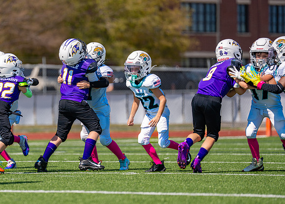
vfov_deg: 4.9
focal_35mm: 294
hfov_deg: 6.9
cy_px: 97
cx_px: 73
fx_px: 2377
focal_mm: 200
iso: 100
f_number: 2.8
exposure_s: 1/2500
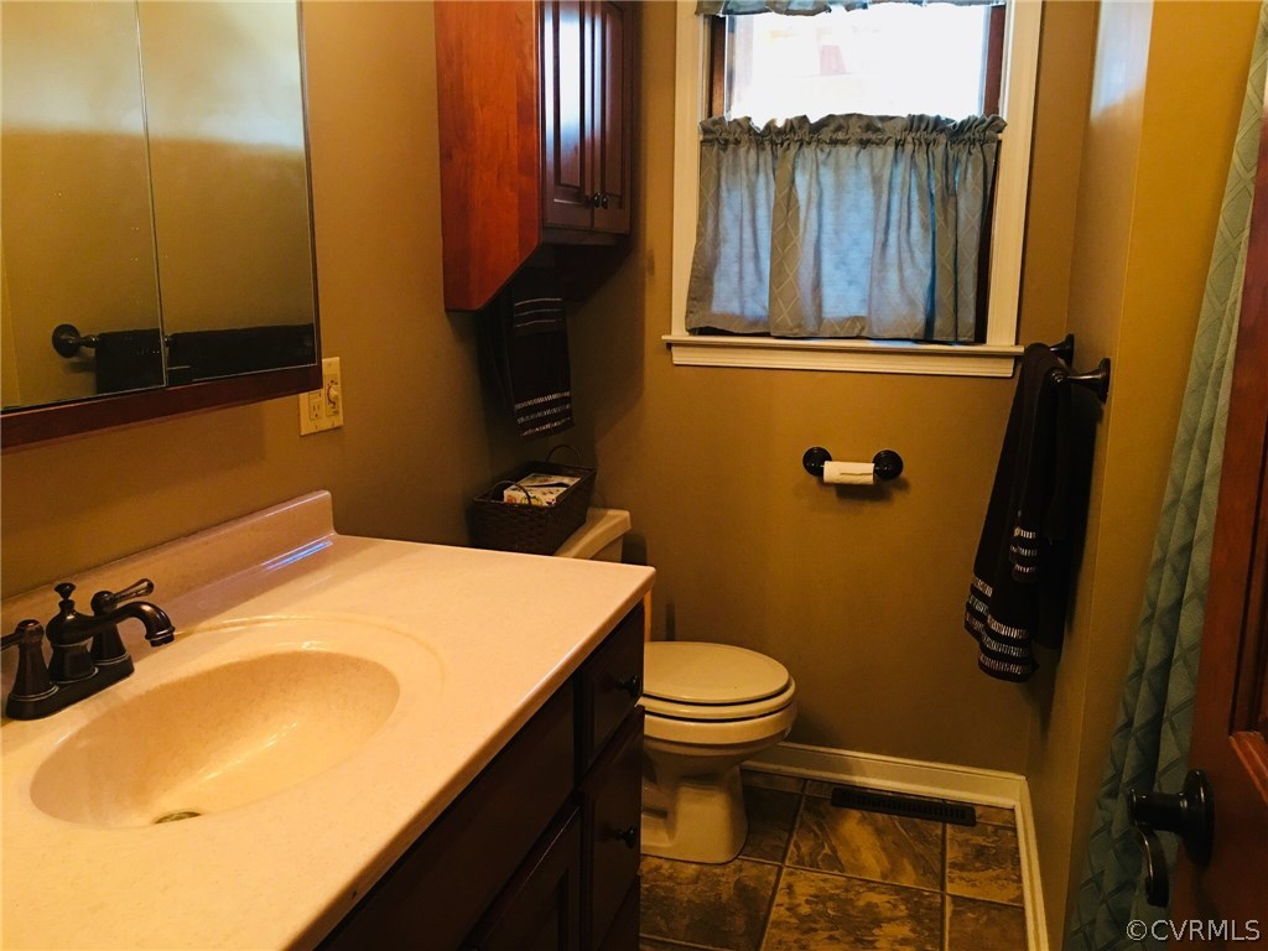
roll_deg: -0.1
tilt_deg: -9.2
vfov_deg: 48.2
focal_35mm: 29
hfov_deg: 61.7
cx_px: 634
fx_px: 1062
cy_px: 476
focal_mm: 4.15
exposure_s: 1/15
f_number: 2.2
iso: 100
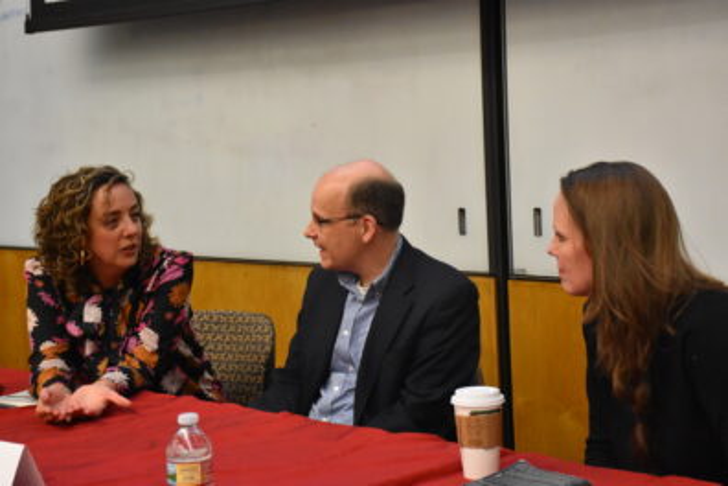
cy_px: 243
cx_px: 364
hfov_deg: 29.9
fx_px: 1365
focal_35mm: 68
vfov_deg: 20.2
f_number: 6.3
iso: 4000
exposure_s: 1/160
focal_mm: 45
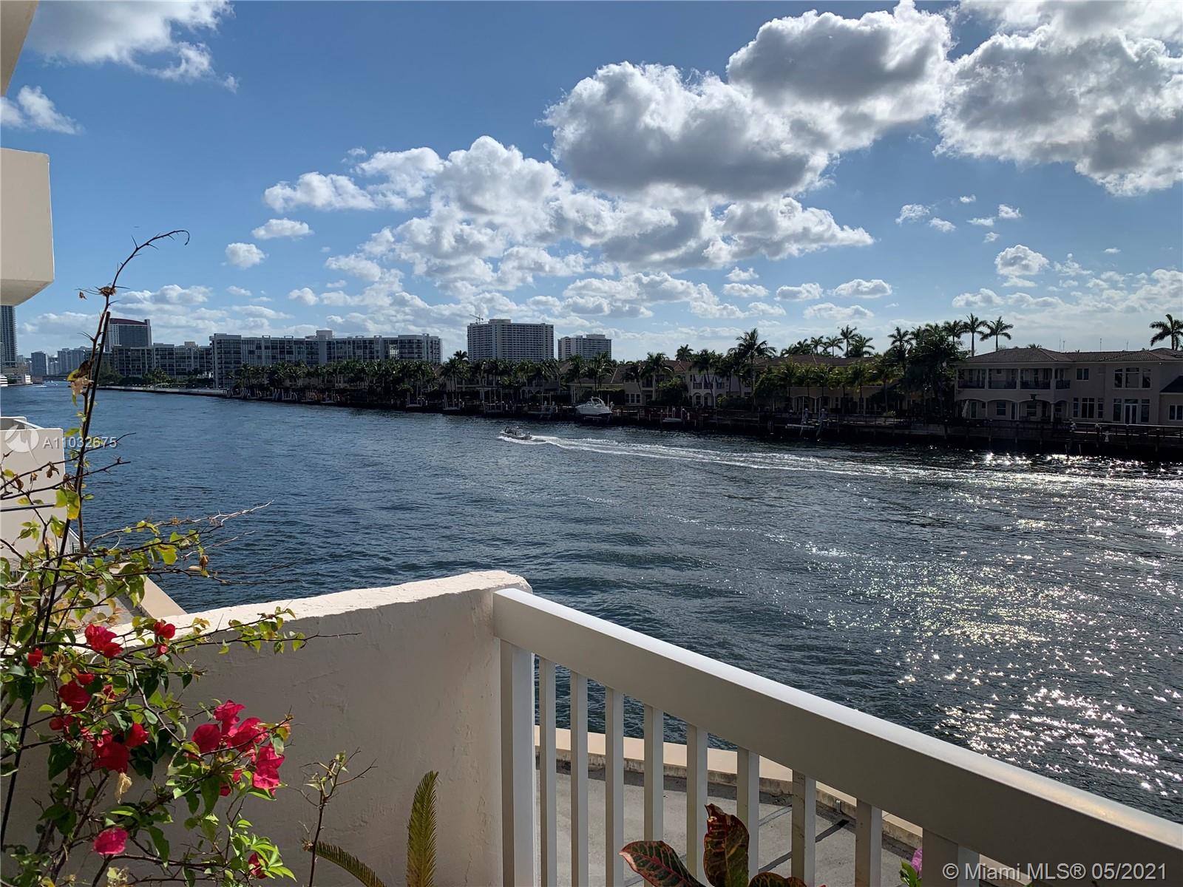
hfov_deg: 67.3
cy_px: 444
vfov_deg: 53.1
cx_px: 592
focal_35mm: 26
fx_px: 889
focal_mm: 4.25
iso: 25
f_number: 1.8
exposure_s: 1/6897
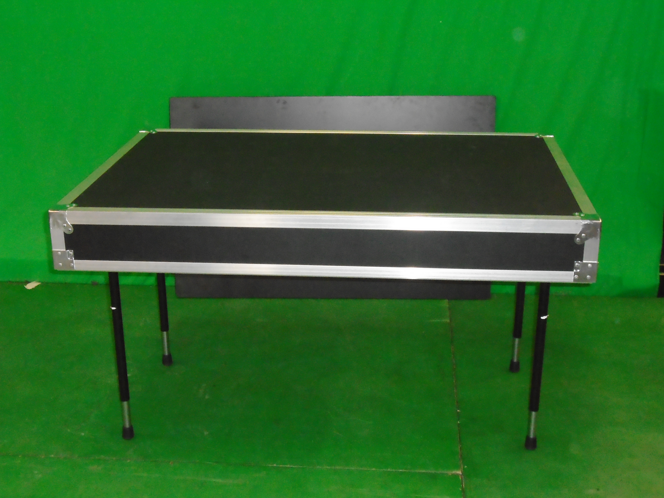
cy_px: 249
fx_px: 940
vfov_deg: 29.7
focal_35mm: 49
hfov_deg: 38.9
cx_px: 332
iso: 800
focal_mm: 8.7
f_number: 4.5
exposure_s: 1/50
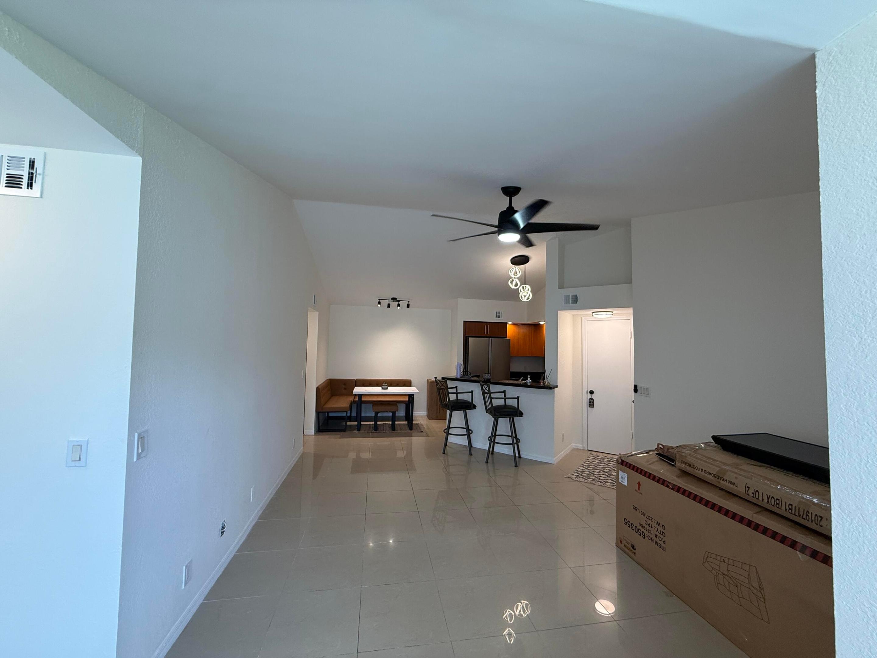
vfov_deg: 85.7
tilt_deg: +2.3
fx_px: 355
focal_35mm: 14
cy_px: 329
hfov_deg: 102.1
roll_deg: -1.5
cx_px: 438
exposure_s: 1/120
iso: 125
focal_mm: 2.22
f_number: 2.2
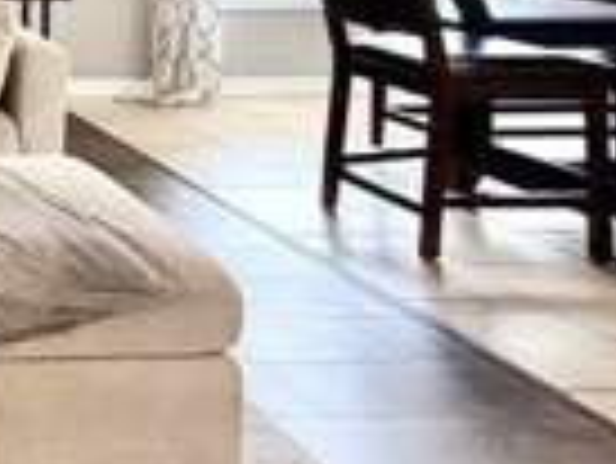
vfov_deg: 25.1
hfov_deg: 24.0
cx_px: -427
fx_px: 873
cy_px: -160
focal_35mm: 49
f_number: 2.2
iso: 250
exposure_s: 1/60
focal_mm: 2.22
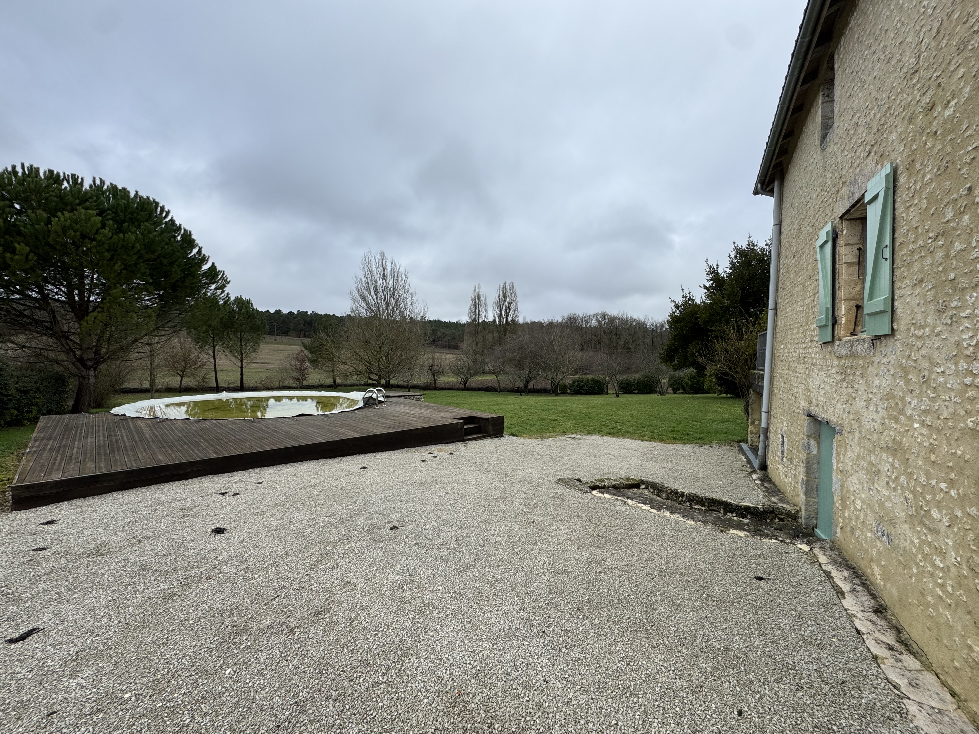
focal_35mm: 14
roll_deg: -0.6
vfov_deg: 85.7
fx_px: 396
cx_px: 490
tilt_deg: +0.3
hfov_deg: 102.1
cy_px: 367
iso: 40
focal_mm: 2.22
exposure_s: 1/980
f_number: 2.2
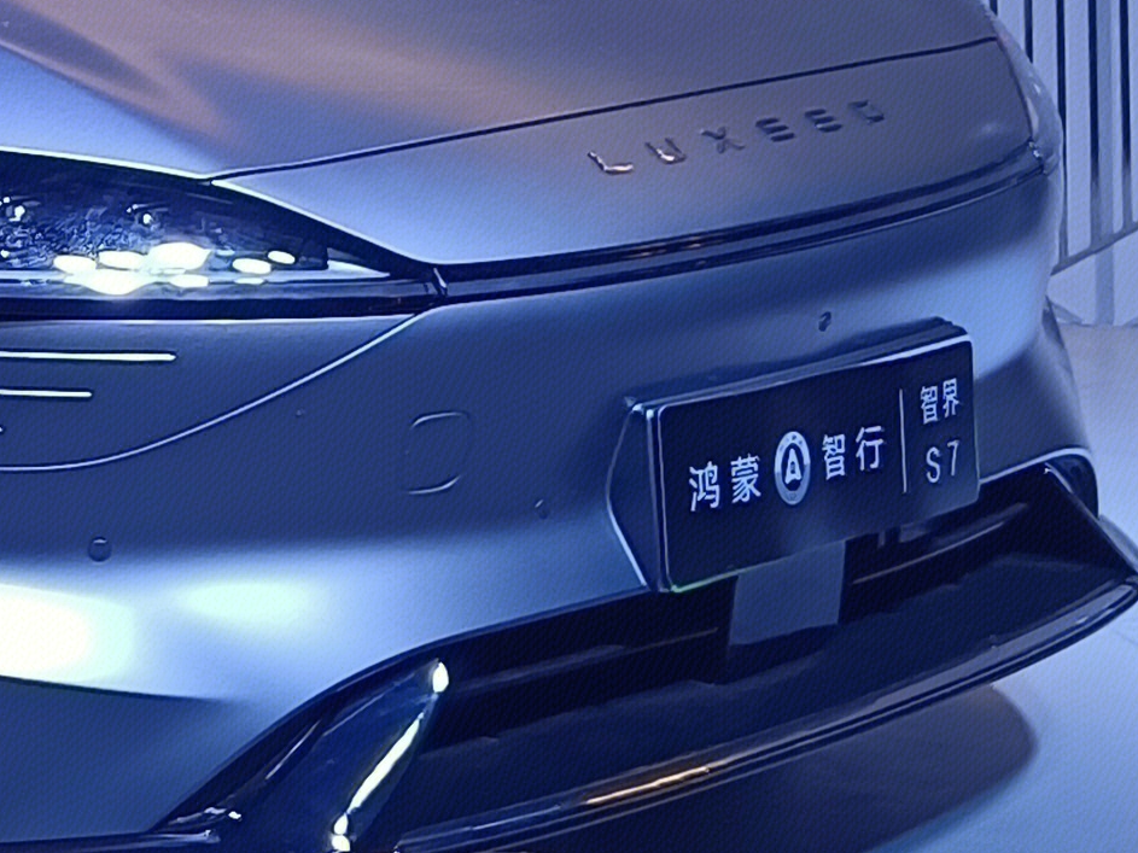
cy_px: -37
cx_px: -460
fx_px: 4339
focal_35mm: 132
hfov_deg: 14.2
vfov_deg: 11.1
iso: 190
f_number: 1.9
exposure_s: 1/50
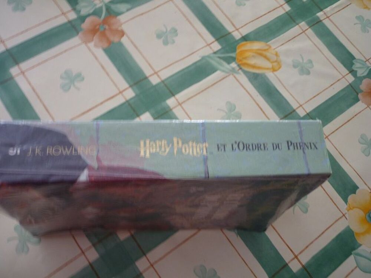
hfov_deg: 55.4
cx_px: 186
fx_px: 354
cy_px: 139
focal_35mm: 33
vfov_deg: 42.9
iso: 100
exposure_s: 1/30
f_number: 2.8
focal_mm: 5.5
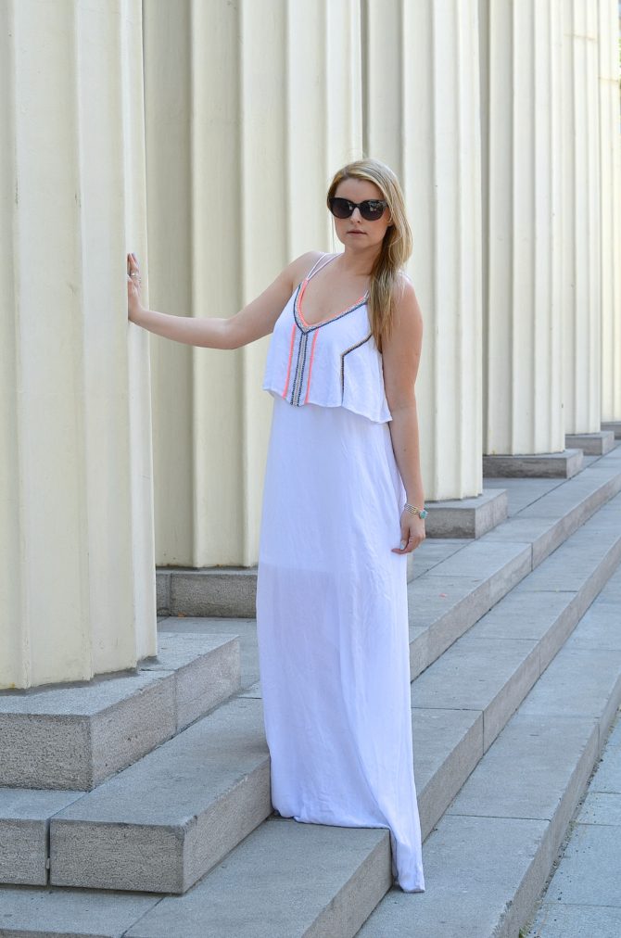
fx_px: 1950
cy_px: 469
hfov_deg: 18.1
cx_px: 310
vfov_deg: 27.0
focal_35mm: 75
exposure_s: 1/200
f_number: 7.1
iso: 200
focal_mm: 50
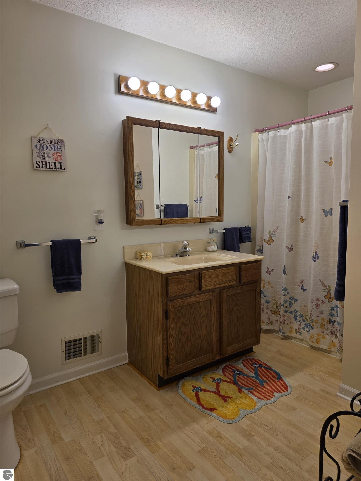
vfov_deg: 73.9
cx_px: 180
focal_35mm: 23
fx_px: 320
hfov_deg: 58.9
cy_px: 240
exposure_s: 1/120
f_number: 1.7
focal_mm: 6.3
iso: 50
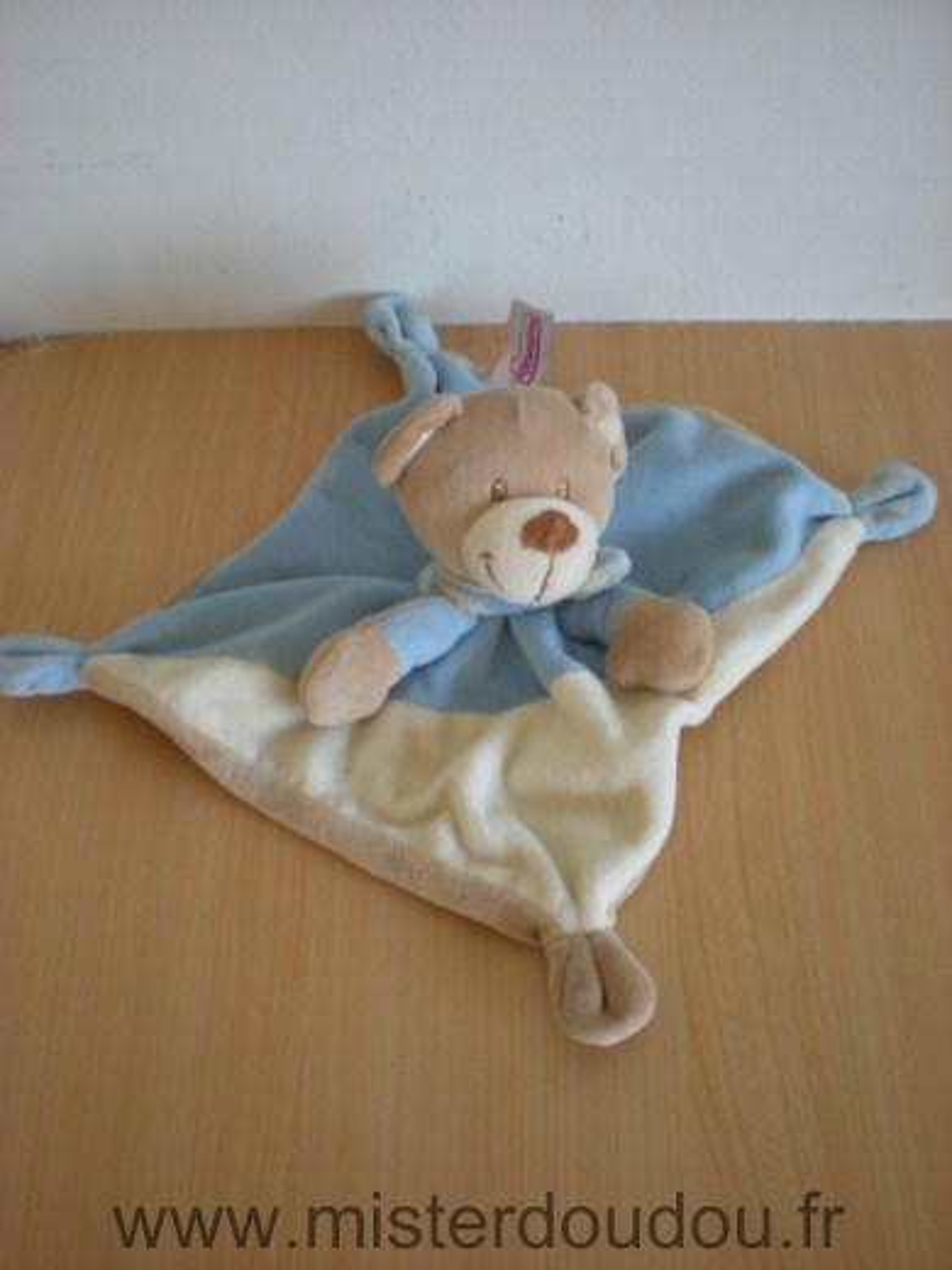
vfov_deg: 49.0
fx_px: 1393
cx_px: 476
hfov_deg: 37.7
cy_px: 635
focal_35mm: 38
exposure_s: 1/14.7
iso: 64
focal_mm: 6.3
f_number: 3.1
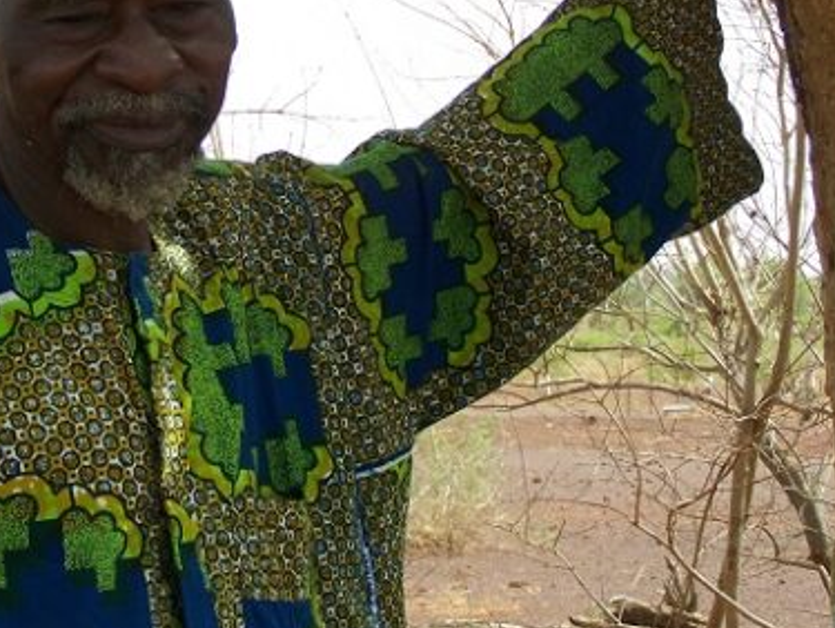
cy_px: 94
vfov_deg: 11.1
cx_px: 183
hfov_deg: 14.7
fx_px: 3211
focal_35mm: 133
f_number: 3.2
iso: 64
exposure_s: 1/400
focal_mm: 10.7
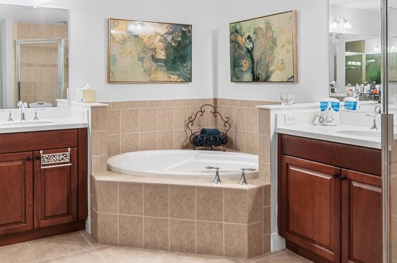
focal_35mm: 36
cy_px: 108
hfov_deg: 53.2
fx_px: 396
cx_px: 199
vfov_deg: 36.6
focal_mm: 20
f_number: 8
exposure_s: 1/4
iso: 200
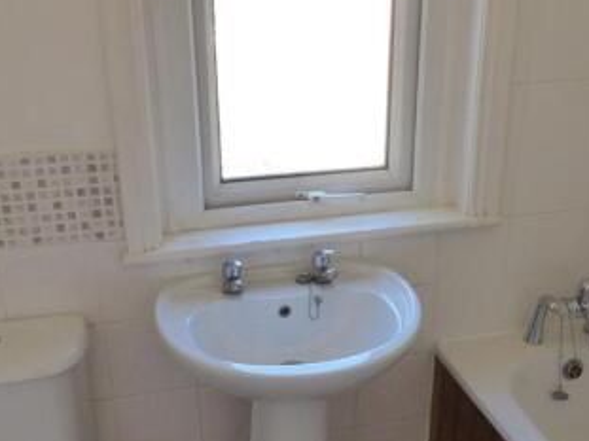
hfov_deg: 42.0
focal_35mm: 45
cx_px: 332
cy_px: 262
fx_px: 765
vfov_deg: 32.1
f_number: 3.3
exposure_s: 1/60
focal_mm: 4.3
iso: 400
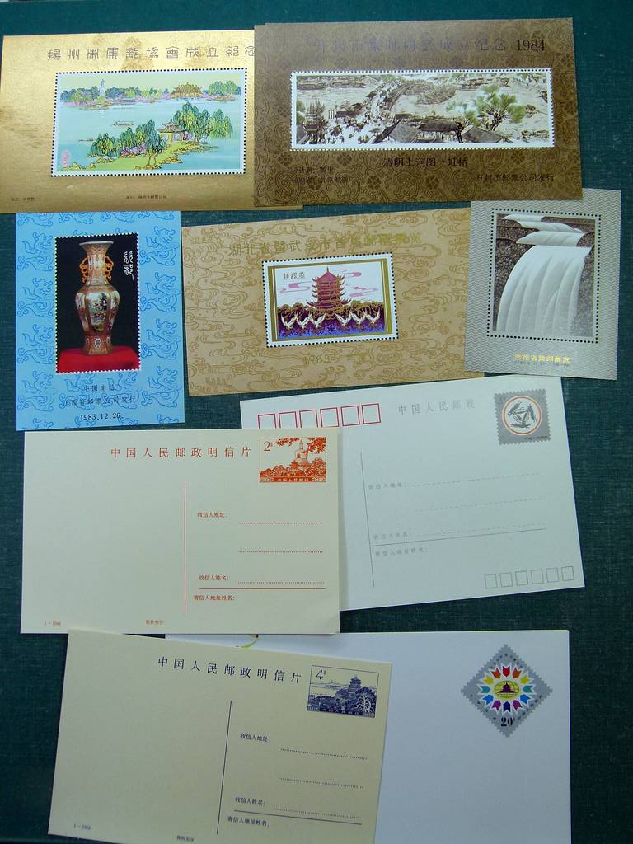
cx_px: 316
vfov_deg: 60.0
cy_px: 422
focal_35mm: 30
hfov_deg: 46.8
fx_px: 731
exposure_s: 1/160
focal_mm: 5.4
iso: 100
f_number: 4
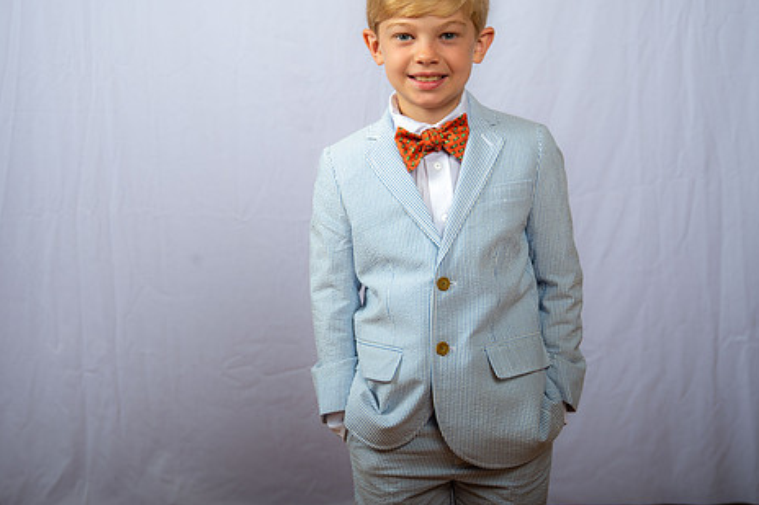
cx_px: 353
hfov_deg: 31.0
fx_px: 1370
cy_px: 196
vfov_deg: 20.9
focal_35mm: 65
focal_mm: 52
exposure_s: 1/200
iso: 250
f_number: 6.3
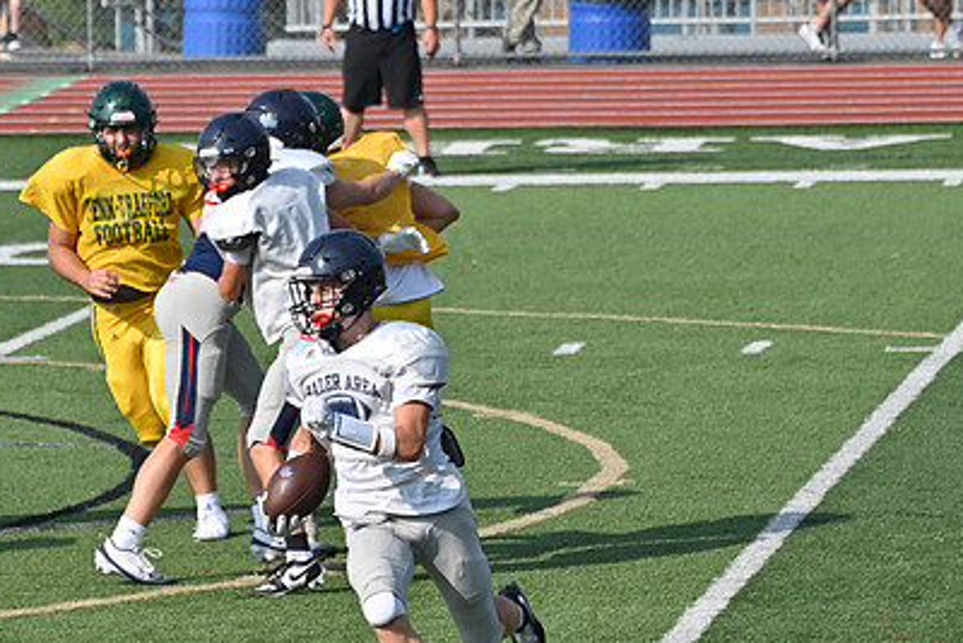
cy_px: 452
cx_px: 397
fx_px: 11640
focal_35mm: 435
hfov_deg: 4.7
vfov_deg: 3.2
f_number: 5.6
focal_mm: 200
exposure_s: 1/800
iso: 110
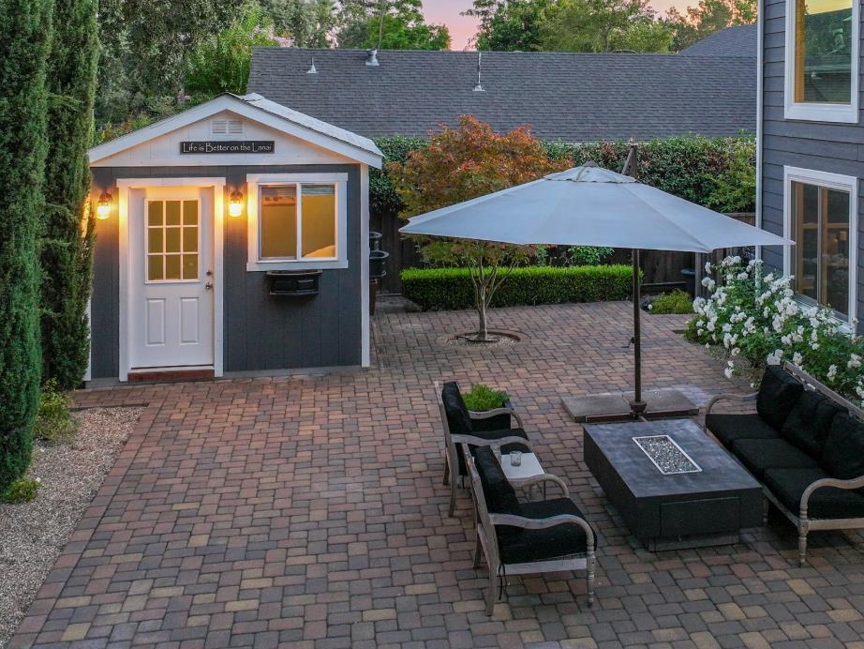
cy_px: 131
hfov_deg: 46.7
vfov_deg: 35.6
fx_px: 974
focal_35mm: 39
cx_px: 605
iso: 190
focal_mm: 12.29
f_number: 2.8
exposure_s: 1/25
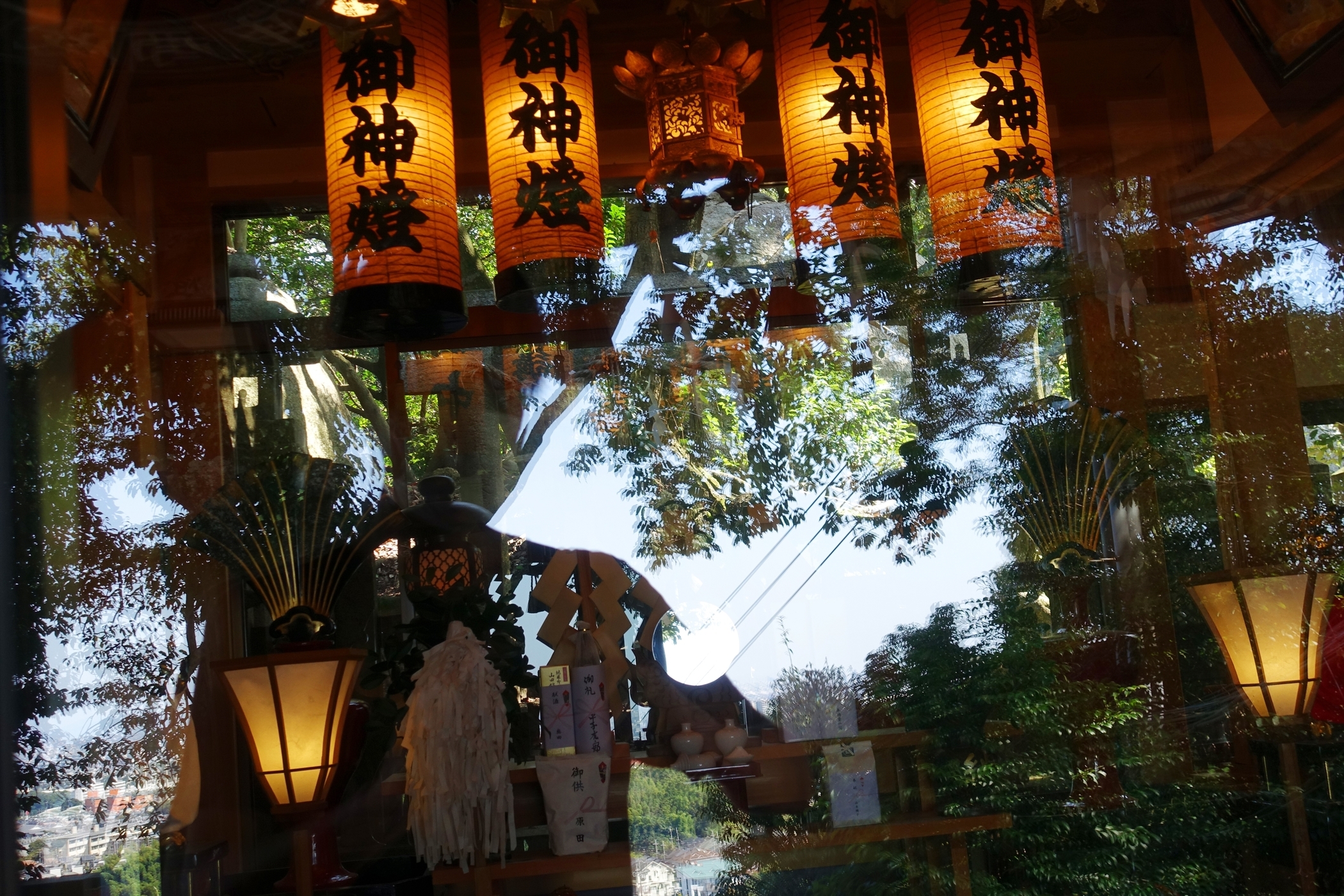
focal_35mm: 43
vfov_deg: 31.2
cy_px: 448
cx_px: 672
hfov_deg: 45.4
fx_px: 1605
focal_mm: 15.74
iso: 125
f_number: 4
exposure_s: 1/100
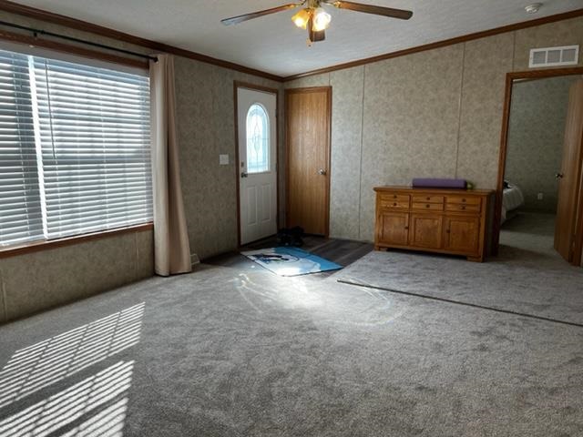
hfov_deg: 67.3
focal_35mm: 26
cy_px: 218
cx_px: 292
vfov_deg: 53.1
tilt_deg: -9.0
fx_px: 438
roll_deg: -0.7
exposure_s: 1/169
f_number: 1.5
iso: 40
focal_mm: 5.7
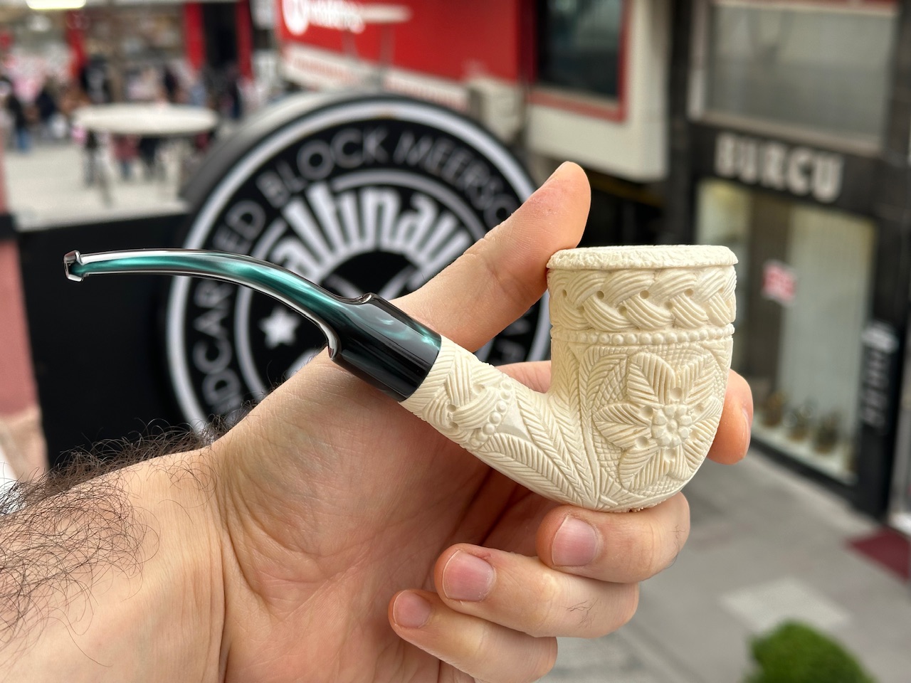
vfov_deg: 30.3
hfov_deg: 39.7
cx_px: 456
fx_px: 1263
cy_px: 342
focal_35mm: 48
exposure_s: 1/171
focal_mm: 6.86
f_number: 1.78
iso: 64
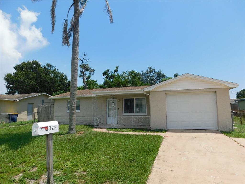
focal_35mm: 23
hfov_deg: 73.9
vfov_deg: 58.9
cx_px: 122
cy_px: 92
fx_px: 163
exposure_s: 1/640
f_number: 6
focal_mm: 4
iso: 125
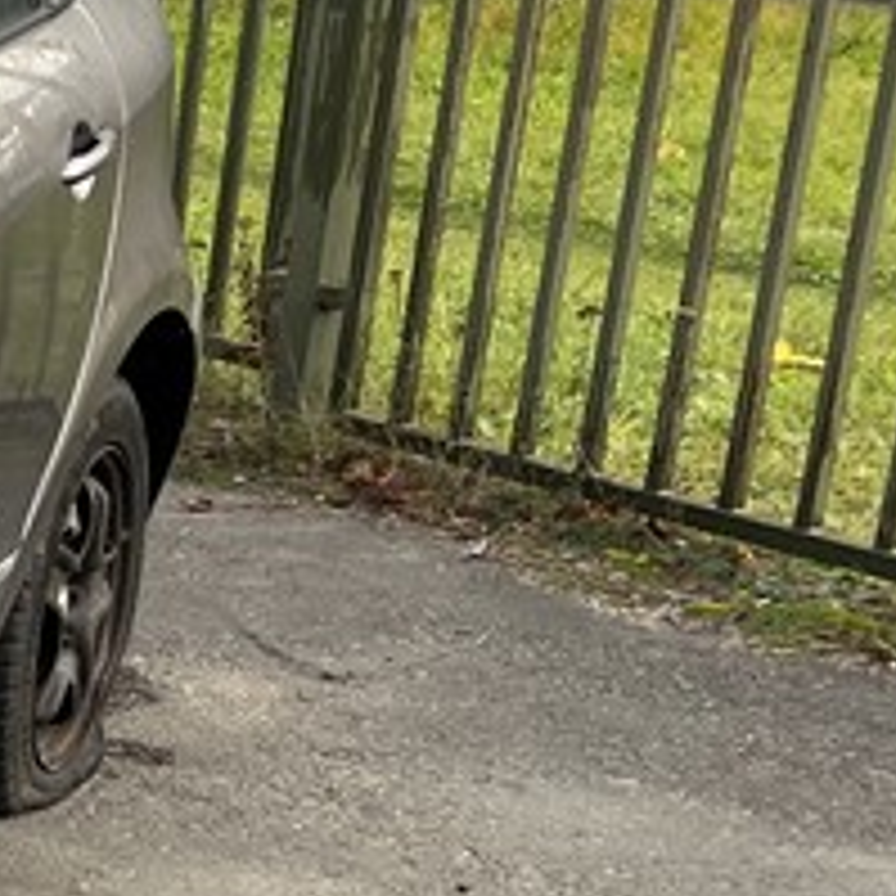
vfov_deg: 14.6
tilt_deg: -18.7
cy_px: 774
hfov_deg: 11.9
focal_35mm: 118
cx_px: -1265
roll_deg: -1.1
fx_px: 3456
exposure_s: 1/544
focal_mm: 5.7
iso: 50
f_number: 1.5
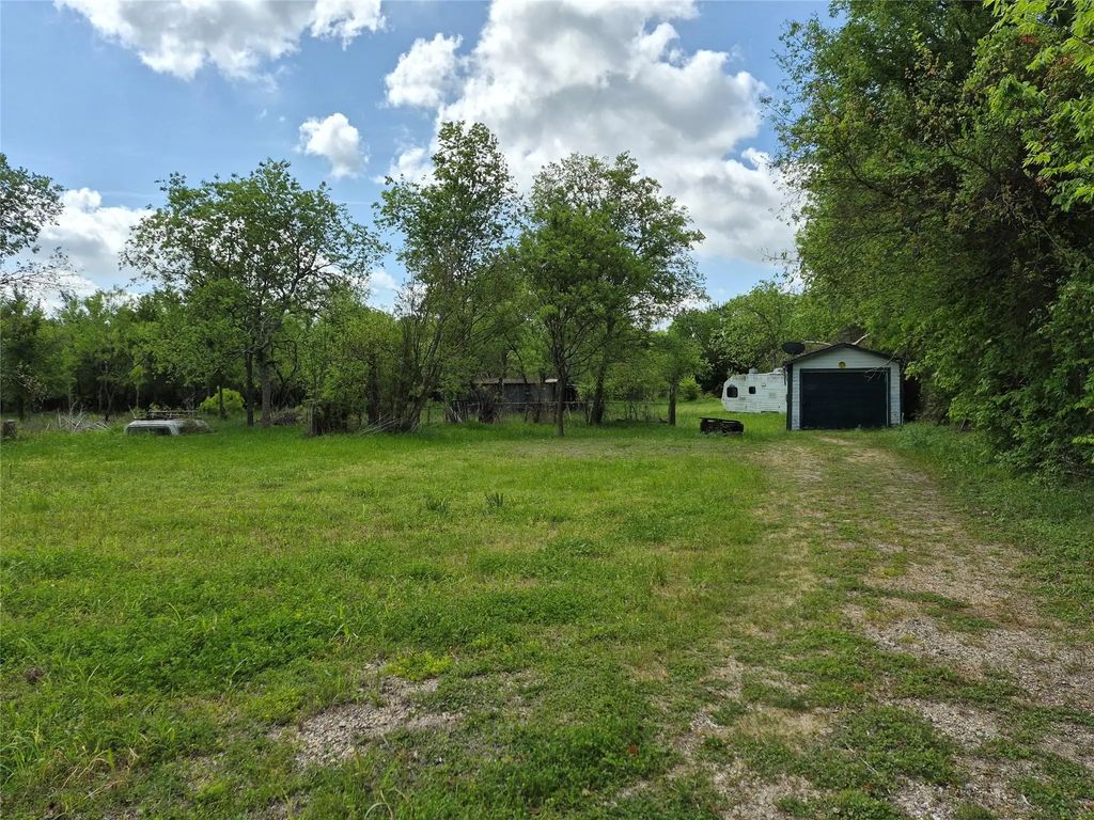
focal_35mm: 23
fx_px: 727
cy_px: 410
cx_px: 547
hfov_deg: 73.9
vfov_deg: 58.9
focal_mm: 5.4
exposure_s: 1/7696
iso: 80
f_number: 1.8
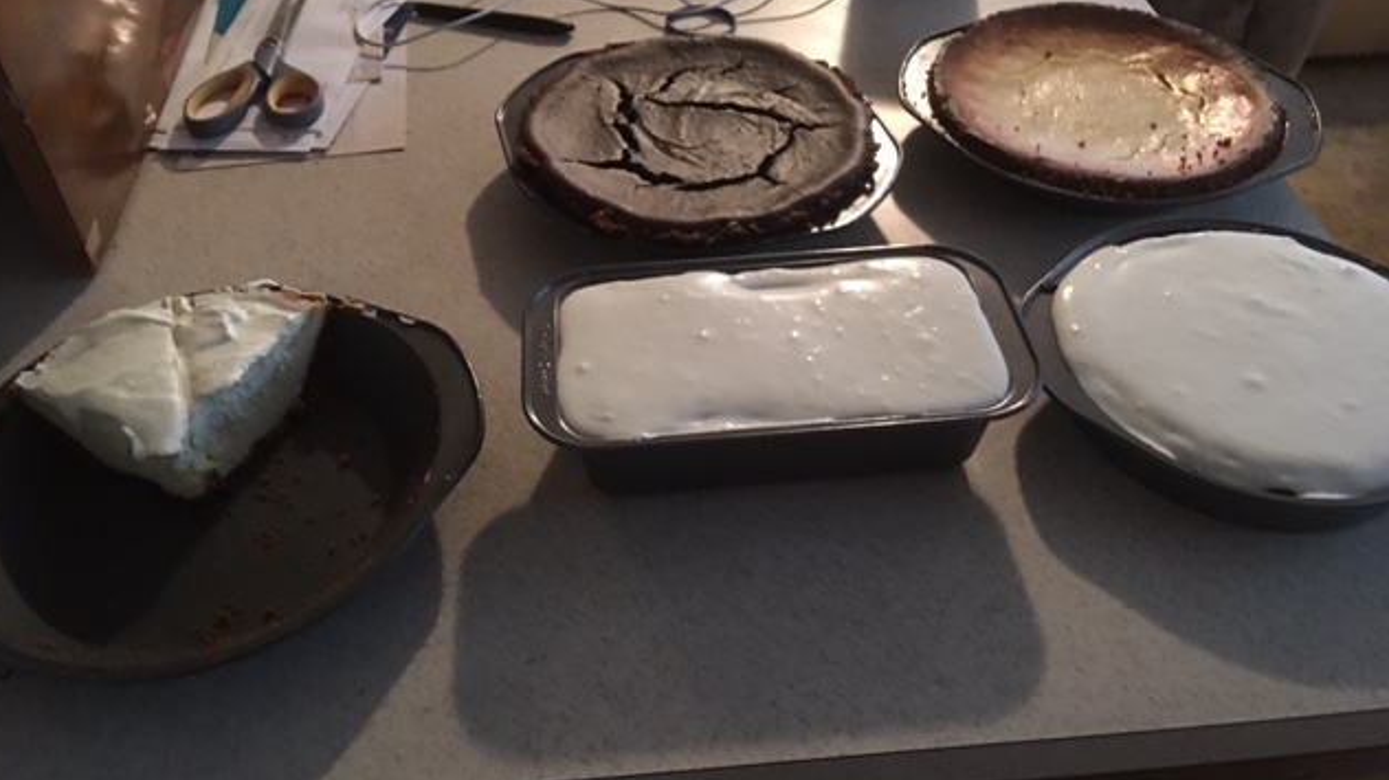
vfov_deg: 36.6
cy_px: 327
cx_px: 688
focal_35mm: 32
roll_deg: -0.1
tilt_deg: -41.6
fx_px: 1178
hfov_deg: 61.0
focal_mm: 4.15
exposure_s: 1/4
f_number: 2.2
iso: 125
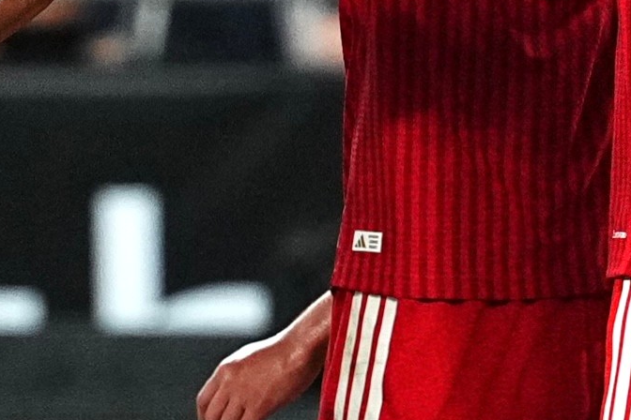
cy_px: -245
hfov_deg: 1.3
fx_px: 28796
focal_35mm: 1643
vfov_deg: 0.8
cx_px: 271
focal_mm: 300
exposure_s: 1/1600
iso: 2500
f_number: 2.8
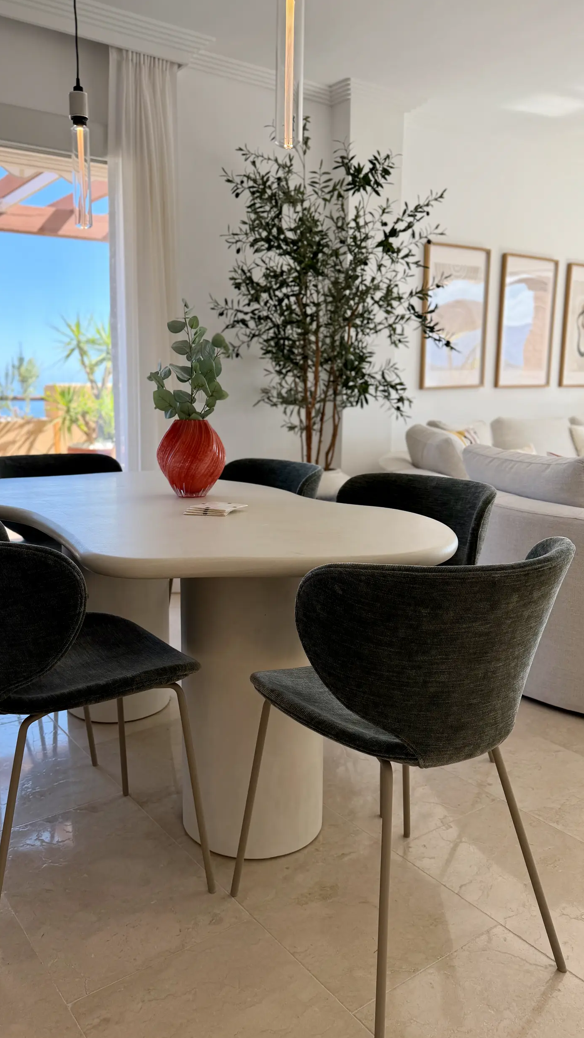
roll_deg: +1.0
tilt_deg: -10.0
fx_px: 743
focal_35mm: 27
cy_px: 520
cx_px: 243
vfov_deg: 69.9
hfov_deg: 42.8
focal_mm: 6.76
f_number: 1.78
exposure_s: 1/401
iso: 100
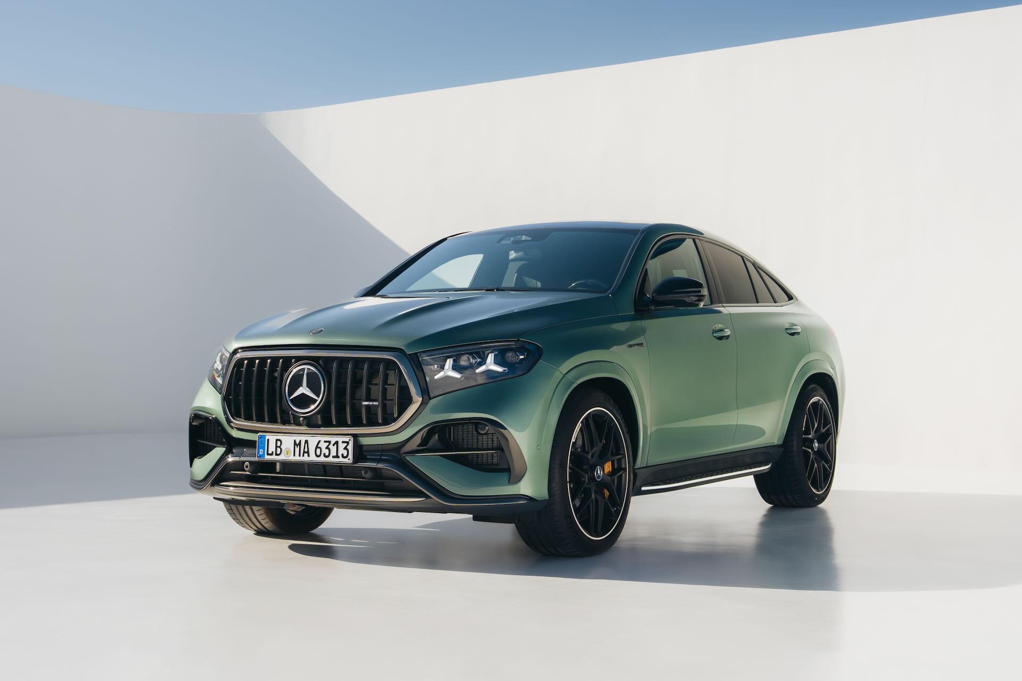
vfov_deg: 37.9
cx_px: 511
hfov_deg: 54.4
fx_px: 994
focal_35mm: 35
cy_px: 340
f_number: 5.6
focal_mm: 35
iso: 100
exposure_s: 1/320
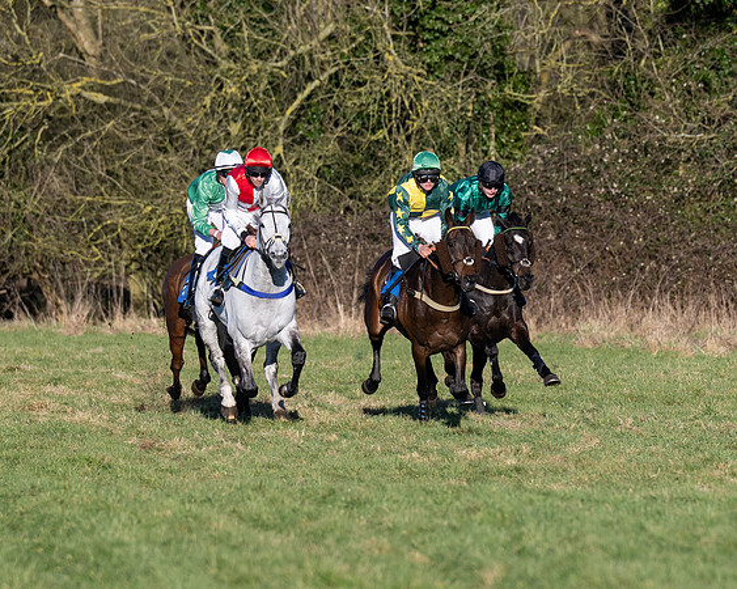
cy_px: 372
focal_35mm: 476
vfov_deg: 3.2
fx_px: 10382
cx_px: 545
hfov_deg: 4.1
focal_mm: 200
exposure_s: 1/2500
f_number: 4
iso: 200
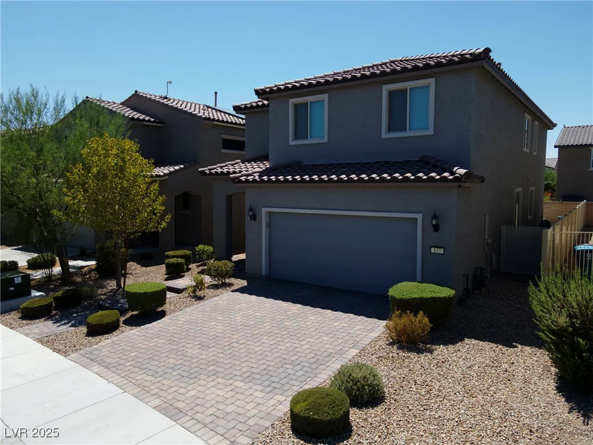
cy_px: 222
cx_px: 296
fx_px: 411
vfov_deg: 56.8
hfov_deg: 71.6
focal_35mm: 24
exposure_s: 1/725
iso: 100
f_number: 2.8
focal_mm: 4.5
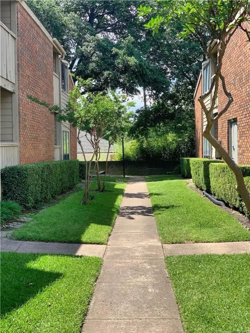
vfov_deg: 36.8
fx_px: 501
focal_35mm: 52
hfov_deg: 28.0
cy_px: 166
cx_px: 125
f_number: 2.4
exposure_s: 1/432
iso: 16
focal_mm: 6
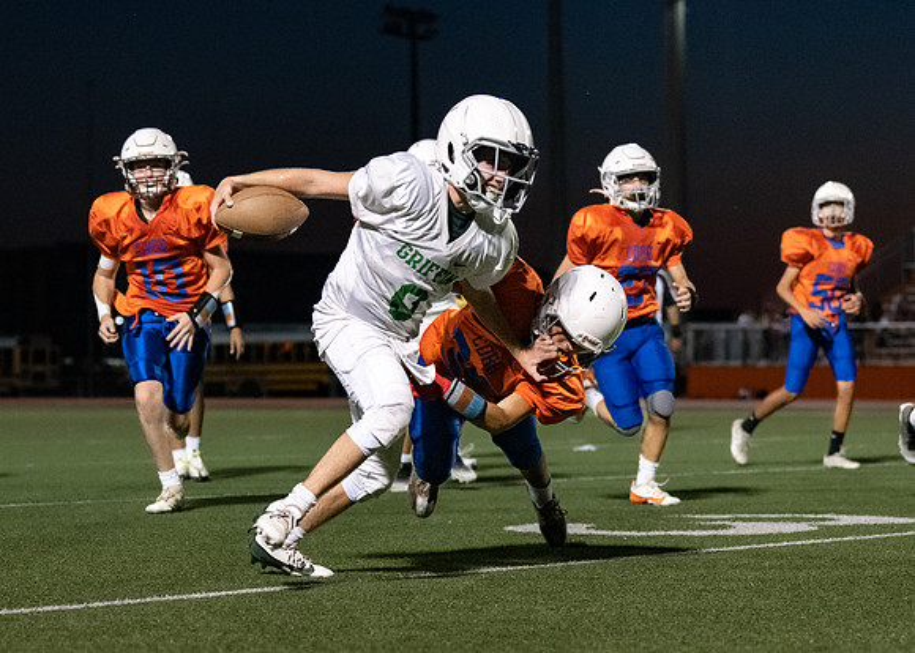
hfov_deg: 16.8
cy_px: 461
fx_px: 3107
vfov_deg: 12.0
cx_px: 499
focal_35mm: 120
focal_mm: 70
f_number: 2.8
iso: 4000
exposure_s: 1/1000
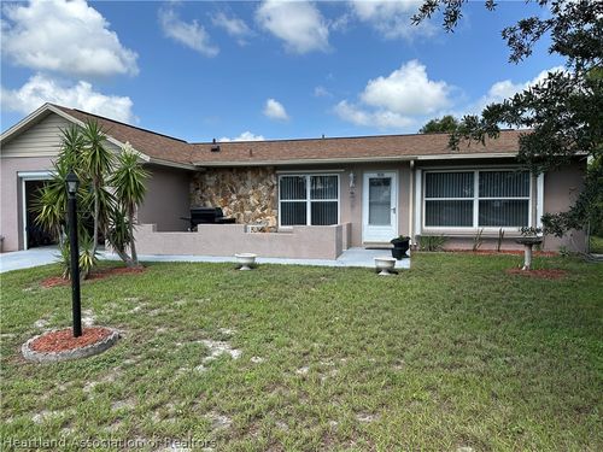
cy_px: 226
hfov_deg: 71.6
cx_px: 302
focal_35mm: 24
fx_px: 418
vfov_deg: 56.8
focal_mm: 6.86
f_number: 1.78
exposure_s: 1/2525
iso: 80
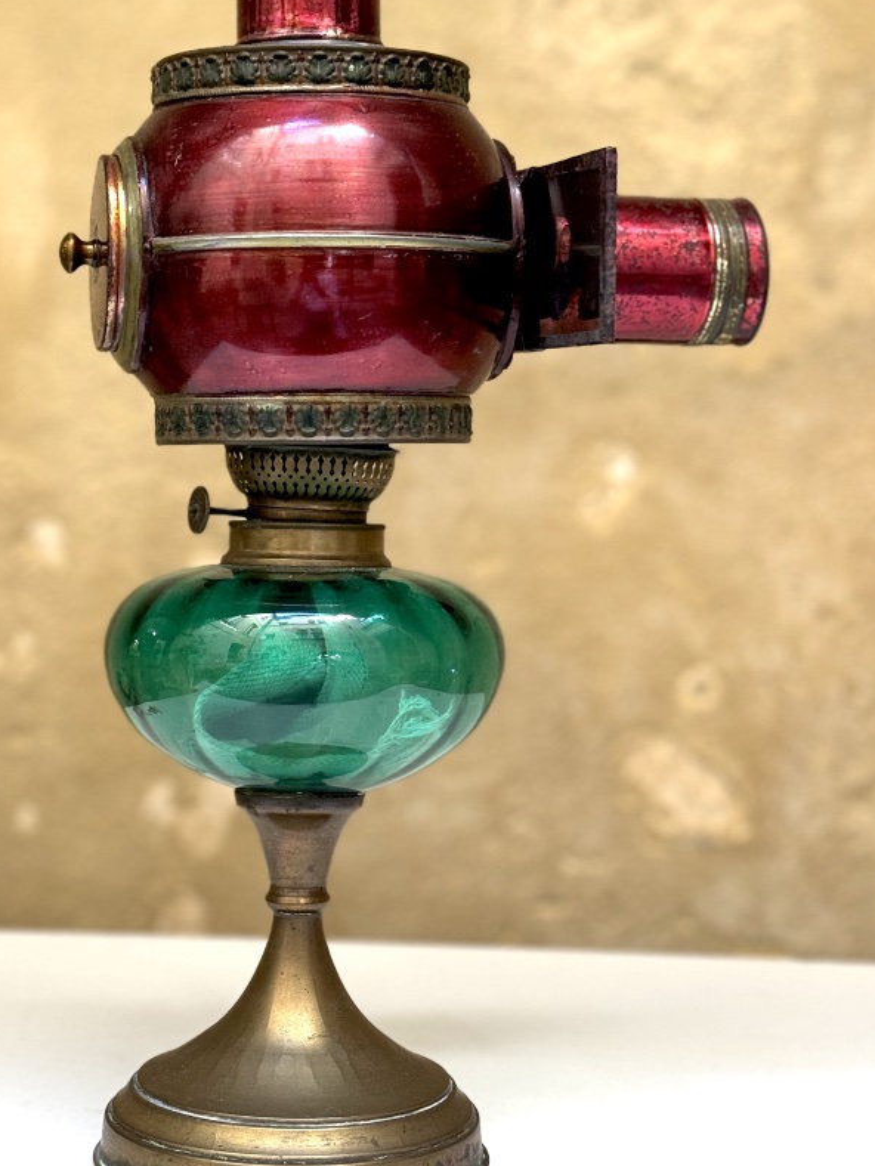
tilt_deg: -0.3
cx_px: 374
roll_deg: -0.4
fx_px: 2460
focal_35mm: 73
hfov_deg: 20.2
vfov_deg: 26.6
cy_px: 433
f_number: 1.78
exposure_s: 1/60
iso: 100
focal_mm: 6.76
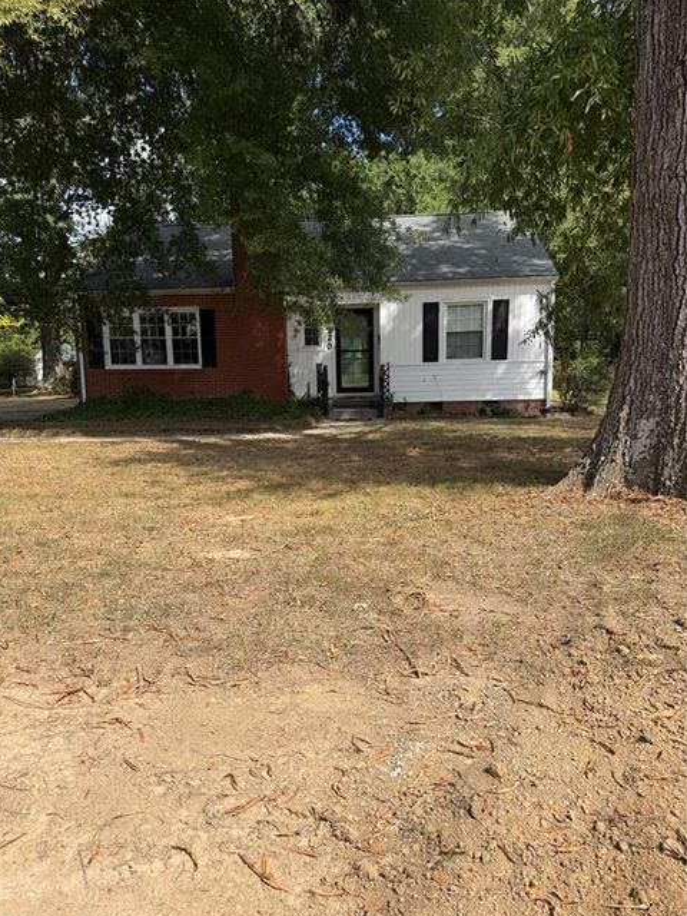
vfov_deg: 69.4
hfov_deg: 54.9
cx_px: 331
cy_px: 473
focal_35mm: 25
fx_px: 662
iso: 80
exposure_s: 1/3953
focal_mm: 6.76
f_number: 1.78
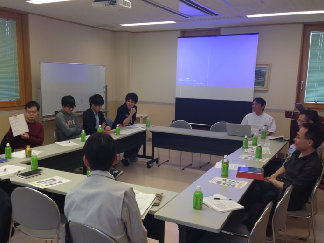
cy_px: 132
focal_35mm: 38
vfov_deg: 37.7
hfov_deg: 48.9
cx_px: 146
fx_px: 356
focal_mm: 4.12
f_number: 2.4
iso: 50
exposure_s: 1/60
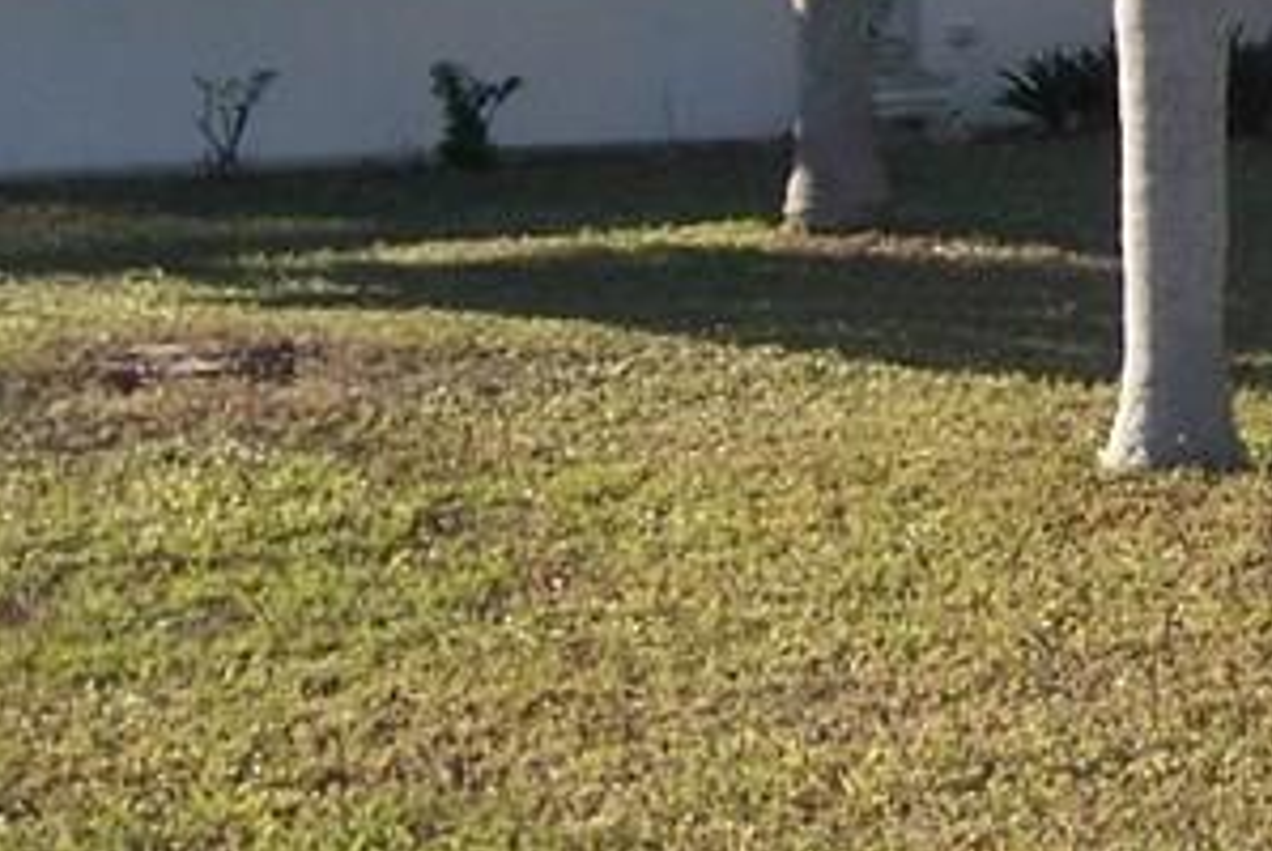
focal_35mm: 121
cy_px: -196
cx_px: 1893
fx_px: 4279
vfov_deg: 11.1
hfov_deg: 15.6
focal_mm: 5.6
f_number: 5.6
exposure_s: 1/250
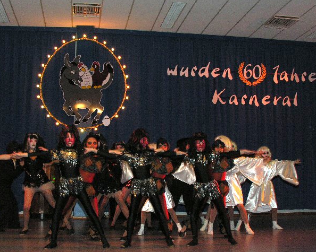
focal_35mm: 46
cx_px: 142
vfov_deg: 32.7
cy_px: 146
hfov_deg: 40.3
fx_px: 430
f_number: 4
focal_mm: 8.9
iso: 200
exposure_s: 1/60.1
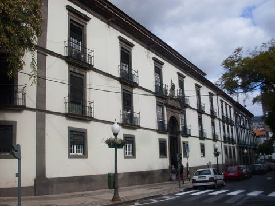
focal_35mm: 38
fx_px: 302
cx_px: 138
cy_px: 103
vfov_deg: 37.7
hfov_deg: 49.0
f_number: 8.4
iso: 80
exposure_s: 1/250
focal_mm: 6.3
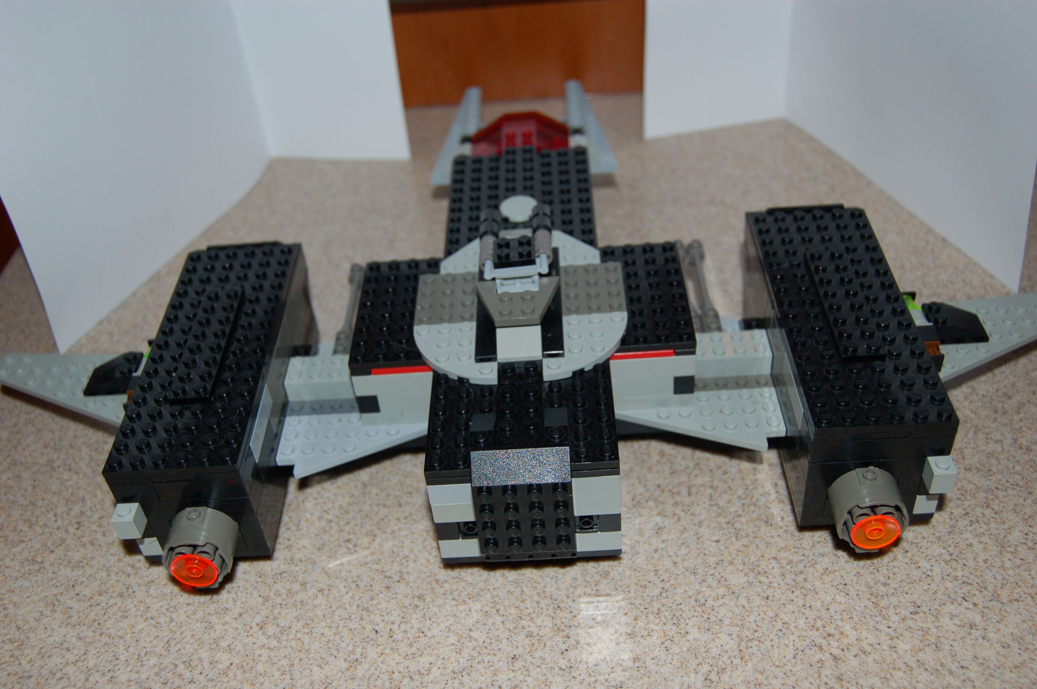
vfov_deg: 36.8
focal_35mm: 36
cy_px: 344
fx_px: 1036
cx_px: 518
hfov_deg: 53.2
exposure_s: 1/60
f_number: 4
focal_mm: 24
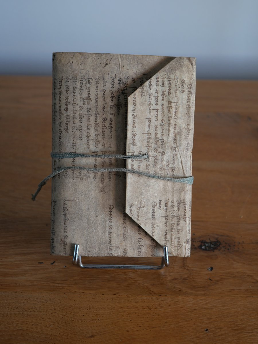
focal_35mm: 60
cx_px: 129
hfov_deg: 24.4
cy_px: 172
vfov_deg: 32.2
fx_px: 596
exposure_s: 1/60
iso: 250
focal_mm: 30
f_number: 2.8
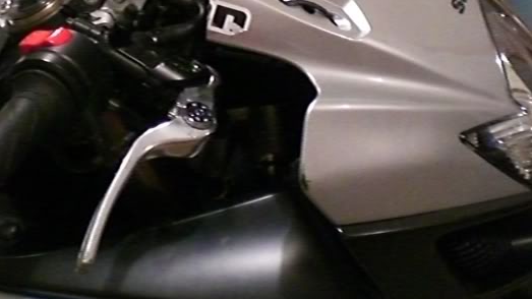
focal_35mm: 81
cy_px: -2
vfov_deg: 14.7
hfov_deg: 26.1
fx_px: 1142
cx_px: 178
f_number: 3.1
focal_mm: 6.3
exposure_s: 1/15
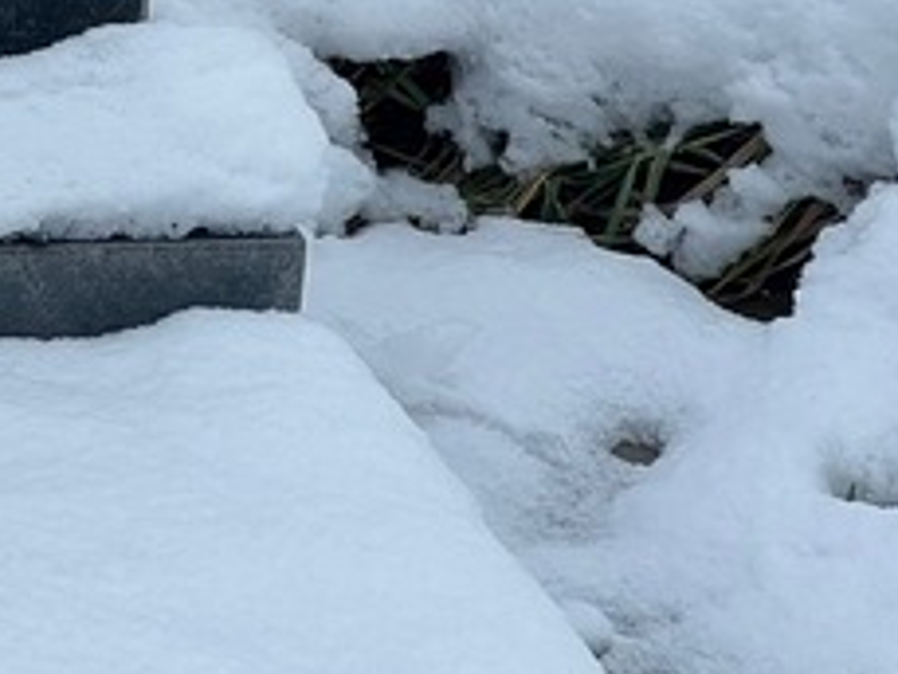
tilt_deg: -24.1
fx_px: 6982
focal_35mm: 269
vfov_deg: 5.5
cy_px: -337
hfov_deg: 7.2
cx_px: -533
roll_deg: -4.1
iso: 32
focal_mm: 9
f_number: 2.8
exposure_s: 1/99
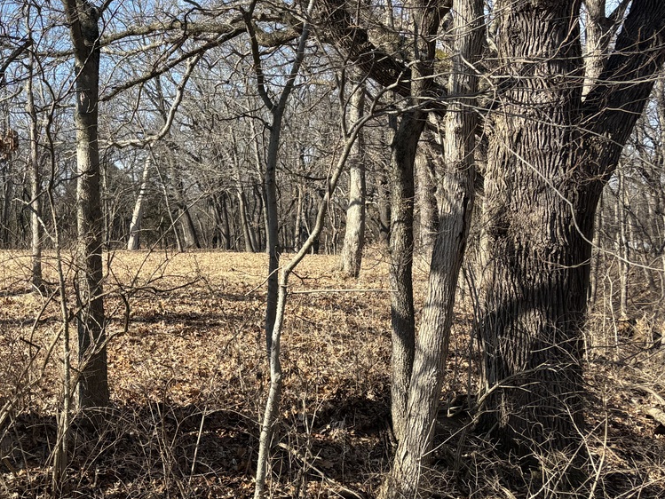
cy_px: 180
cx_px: 70
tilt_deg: +2.4
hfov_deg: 35.9
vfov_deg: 29.0
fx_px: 961
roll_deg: -0.5
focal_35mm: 50
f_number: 1.6
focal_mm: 5.96
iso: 50
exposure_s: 1/1418
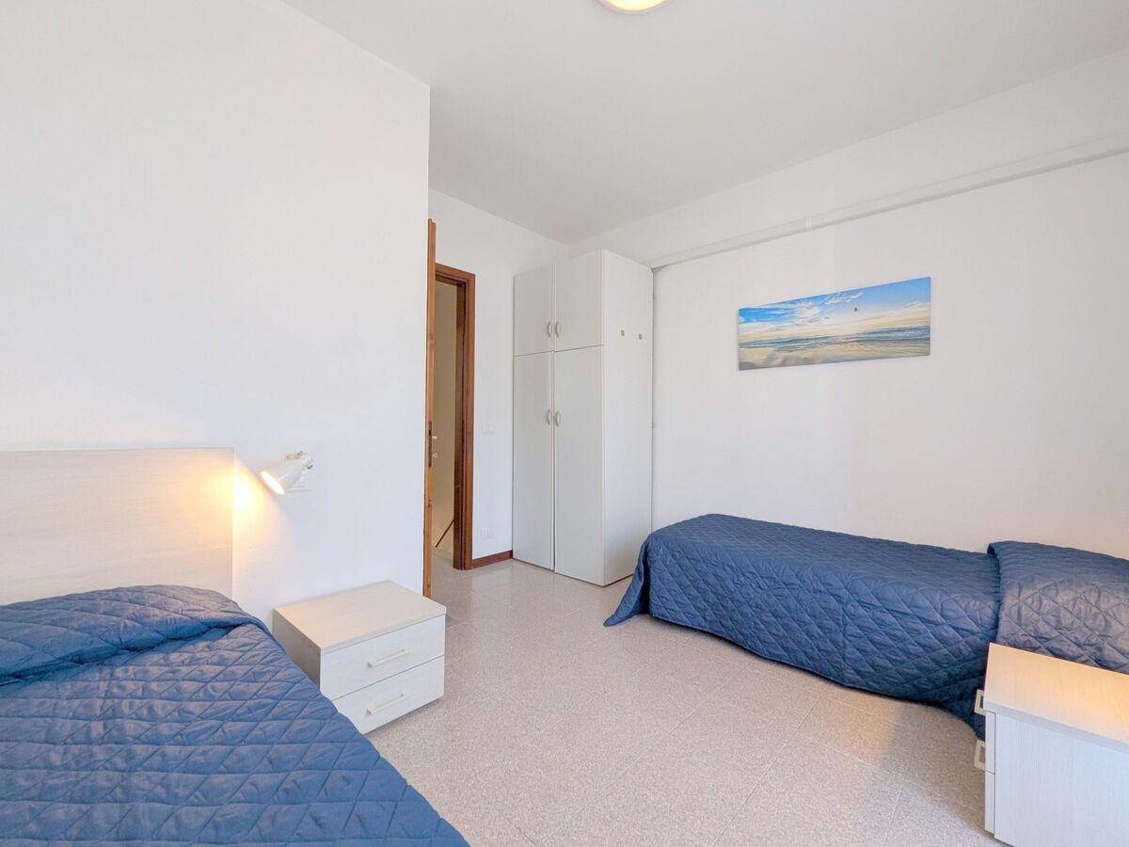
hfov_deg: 106.2
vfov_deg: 89.9
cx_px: 564
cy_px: 424
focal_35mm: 13
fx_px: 424
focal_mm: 1.95
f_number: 2.2
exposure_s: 1/23.8
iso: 46
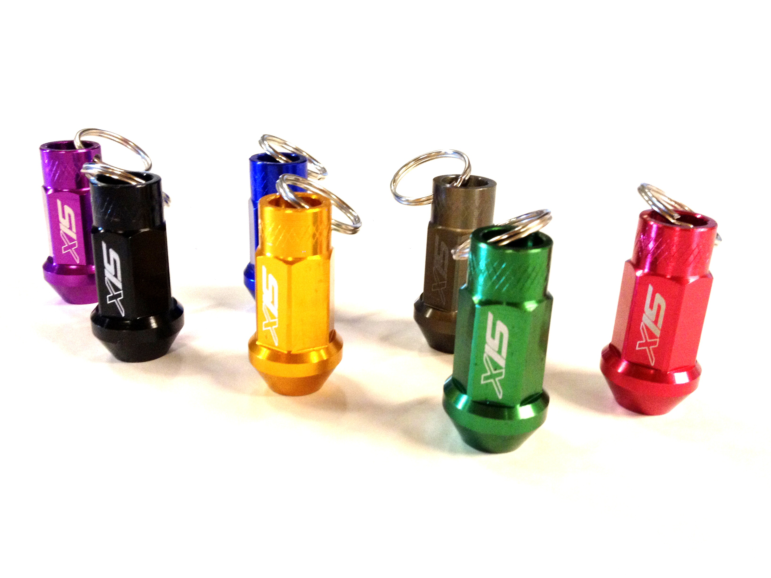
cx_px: 386
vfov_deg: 40.7
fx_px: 780
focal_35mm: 35
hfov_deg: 52.6
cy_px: 289
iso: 200
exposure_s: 1/20
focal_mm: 4.28
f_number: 2.4
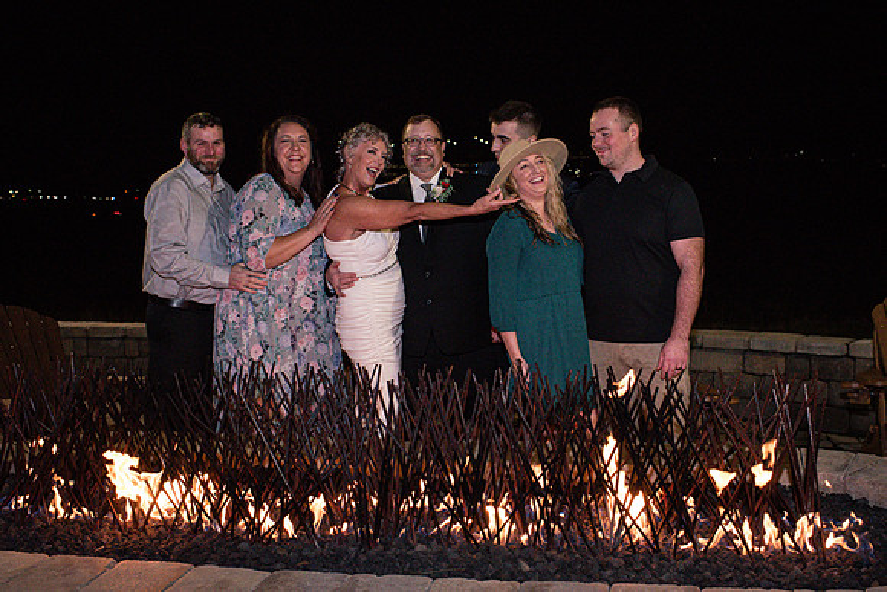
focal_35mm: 38
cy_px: 281
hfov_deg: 50.9
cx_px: 470
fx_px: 932
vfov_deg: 35.2
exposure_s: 1/200
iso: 2500
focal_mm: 35
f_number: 5.6
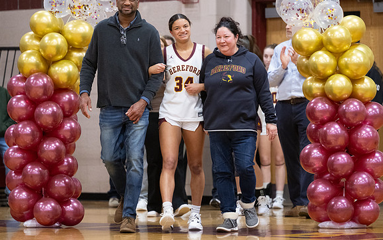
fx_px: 2099
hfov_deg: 10.4
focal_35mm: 201
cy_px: 118
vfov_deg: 6.5
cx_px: 192
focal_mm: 145
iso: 4000
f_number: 2.8
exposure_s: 1/400
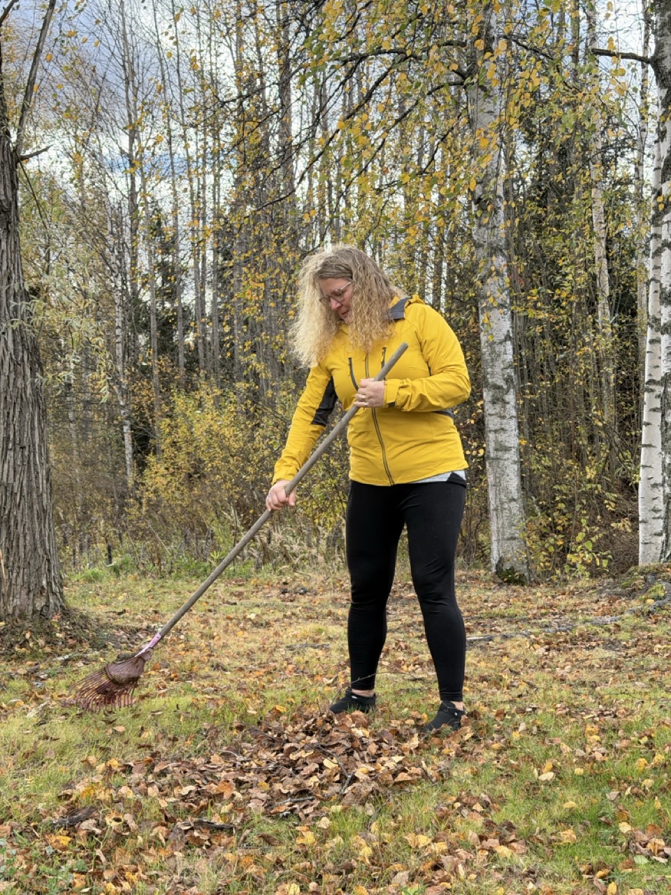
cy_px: 448
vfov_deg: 39.7
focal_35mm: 48
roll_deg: +0.7
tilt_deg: -0.2
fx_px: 1241
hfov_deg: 30.3
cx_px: 336
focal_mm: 6.76
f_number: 1.78
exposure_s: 1/917
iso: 80
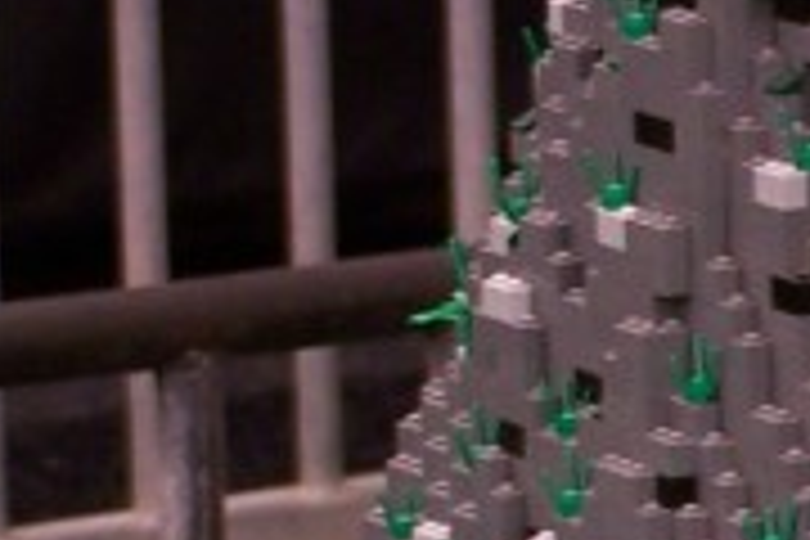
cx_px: 2254
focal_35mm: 485
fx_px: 10912
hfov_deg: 4.1
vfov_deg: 2.8
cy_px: 243
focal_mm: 13.7
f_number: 3.2
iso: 80
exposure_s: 1/2
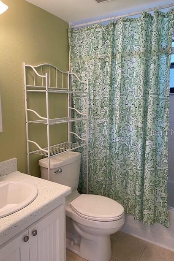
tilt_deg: -8.2
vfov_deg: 65.5
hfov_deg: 46.4
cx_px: 86
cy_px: 132
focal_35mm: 28
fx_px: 203
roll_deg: -1.4
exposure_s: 1/60
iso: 80
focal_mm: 4.25
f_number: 1.8
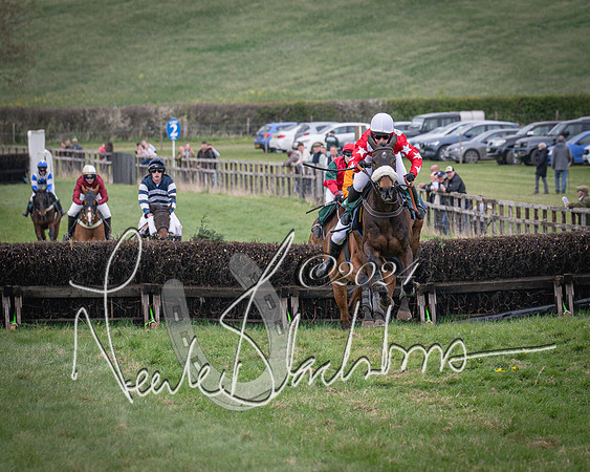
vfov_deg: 3.4
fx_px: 8063
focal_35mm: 462
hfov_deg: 4.2
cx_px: 533
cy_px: 218
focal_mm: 170
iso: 400
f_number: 5
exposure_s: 1/800
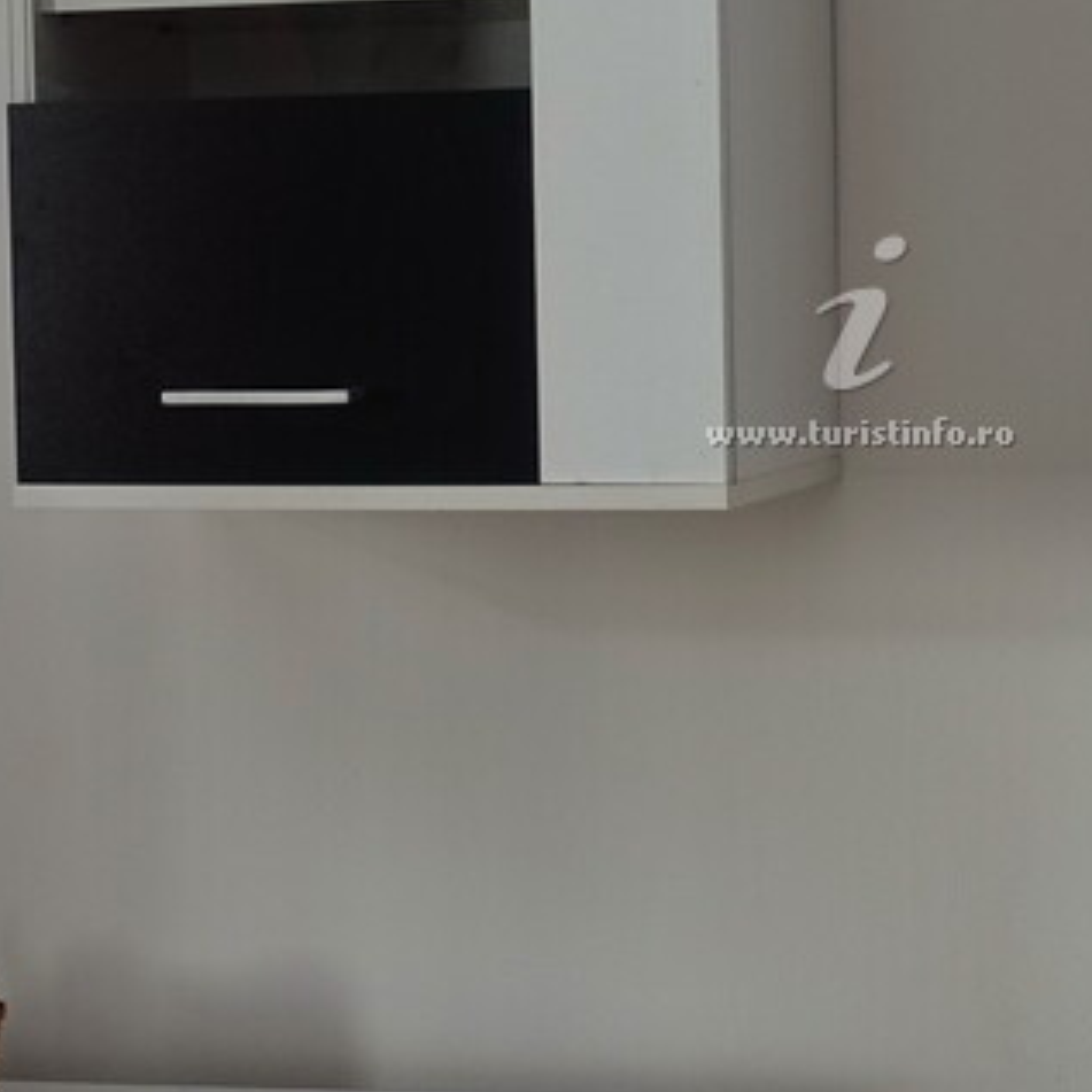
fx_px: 3426
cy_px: 393
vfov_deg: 18.1
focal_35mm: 96
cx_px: 916
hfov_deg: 17.9
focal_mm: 12.99
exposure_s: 1/40
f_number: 2.8
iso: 320
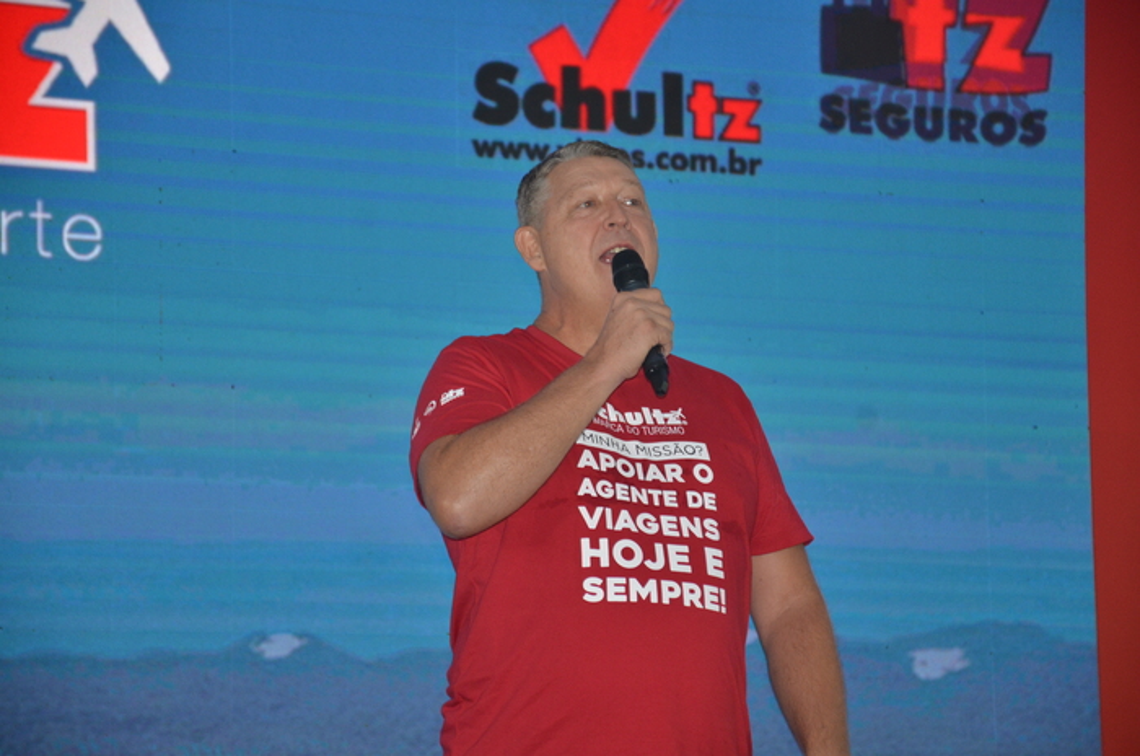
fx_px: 4741
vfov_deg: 9.1
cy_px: 378
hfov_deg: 13.7
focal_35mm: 150
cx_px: 570
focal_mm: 100
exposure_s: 1/60
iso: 800
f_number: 5.6
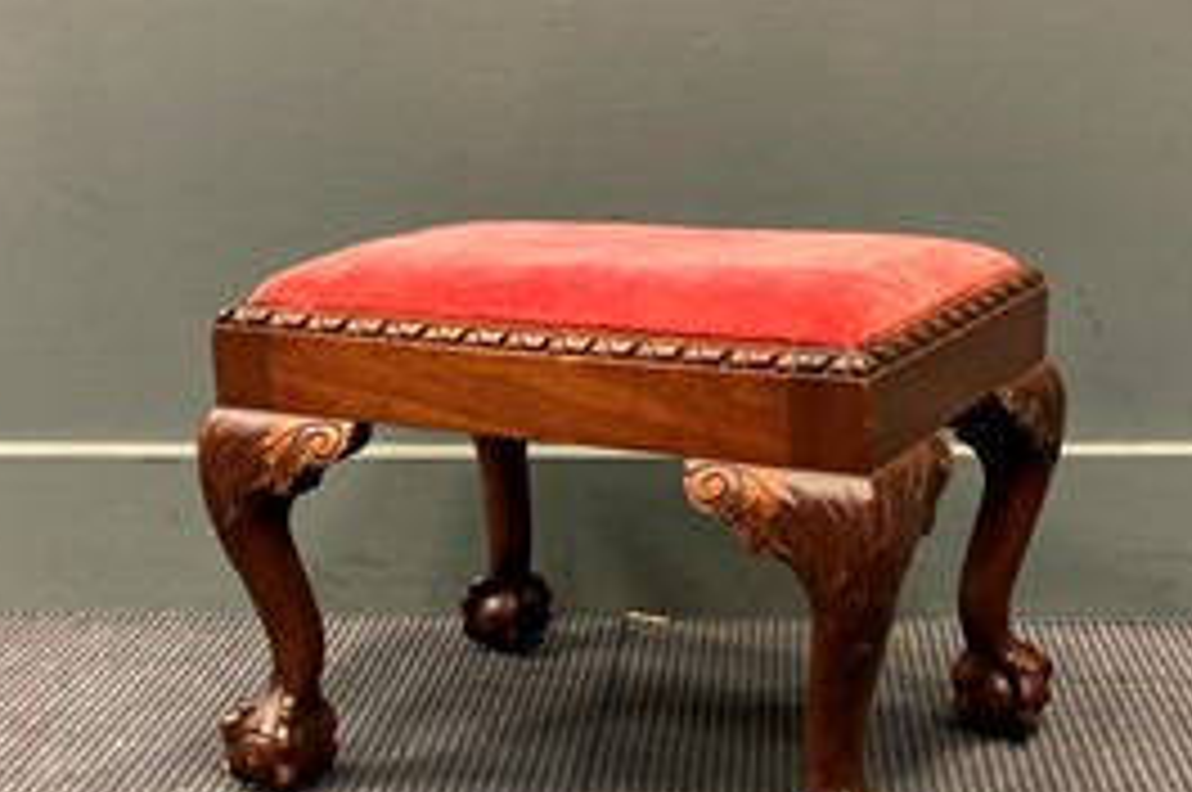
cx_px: 621
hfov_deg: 36.3
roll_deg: +0.3
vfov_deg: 24.3
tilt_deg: -16.6
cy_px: 587
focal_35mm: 55
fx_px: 1819
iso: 250
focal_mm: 3.99
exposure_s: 1/33
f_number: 1.8
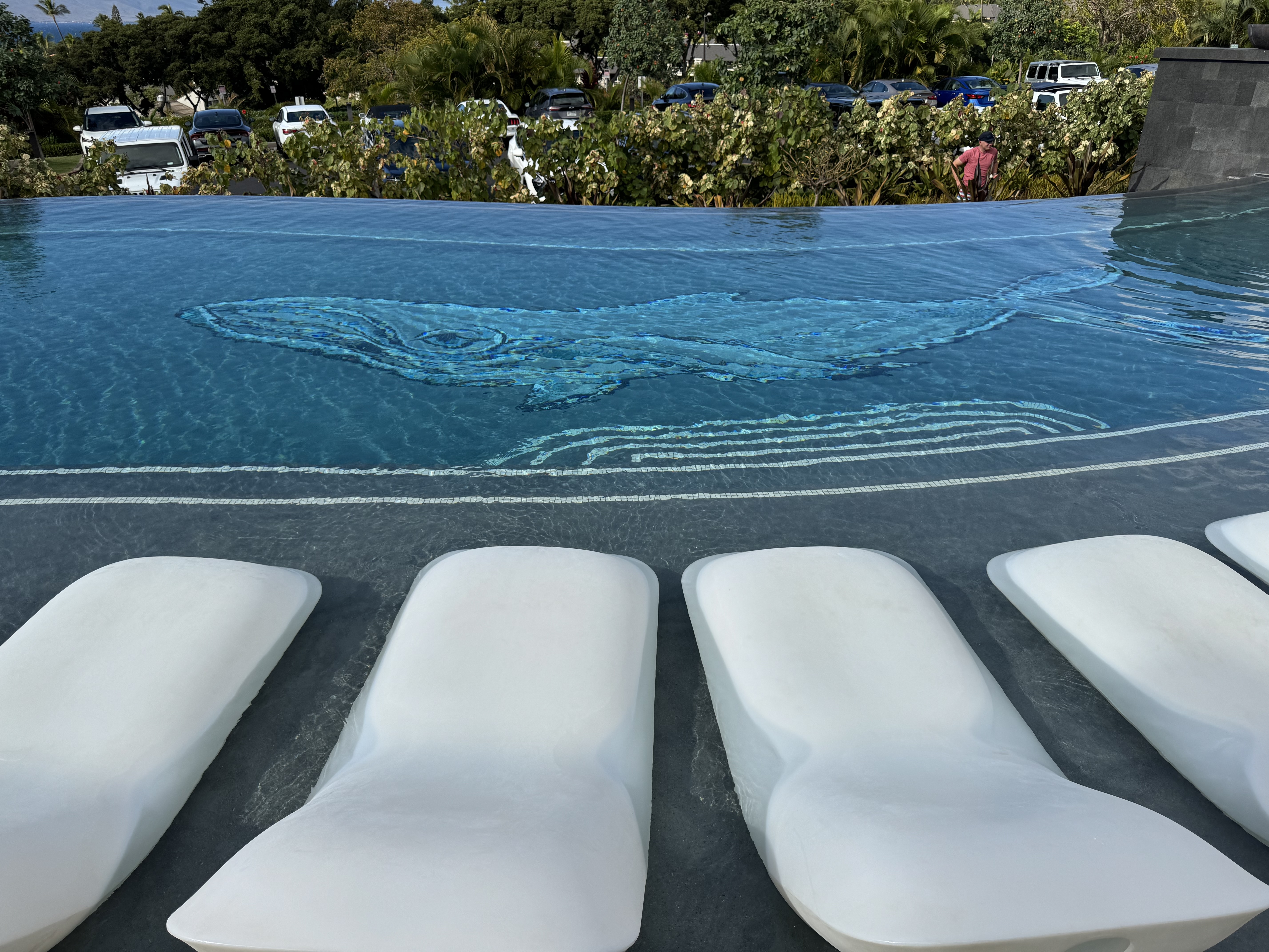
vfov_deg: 56.8
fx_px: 880
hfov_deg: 71.6
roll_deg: -0.3
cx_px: 634
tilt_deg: -27.9
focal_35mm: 24
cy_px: 476
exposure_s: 1/5348
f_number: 1.78
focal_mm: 6.76
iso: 80
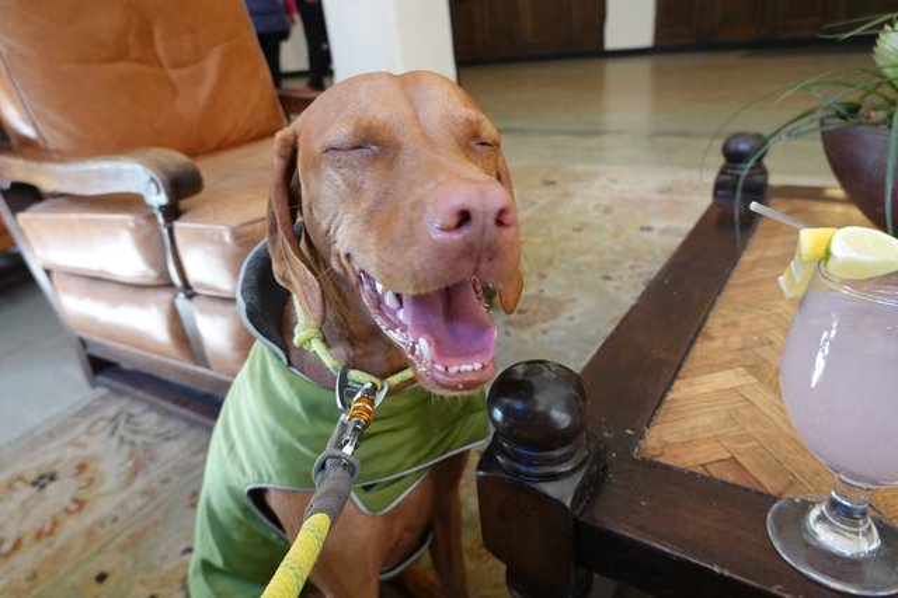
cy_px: 299
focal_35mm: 24
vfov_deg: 53.1
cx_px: 449
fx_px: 598
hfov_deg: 73.8
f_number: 2.8
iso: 1600
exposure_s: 1/160
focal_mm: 9
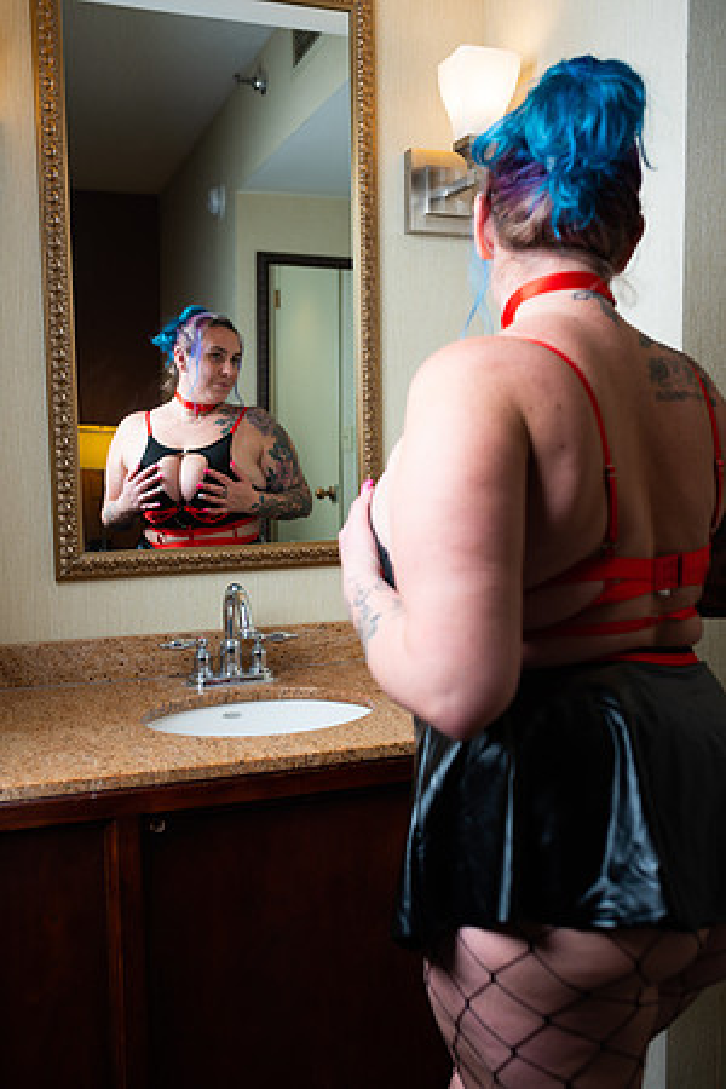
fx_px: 1059
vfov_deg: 54.4
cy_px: 544
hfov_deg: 37.9
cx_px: 363
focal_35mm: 35
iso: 125
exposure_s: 1/500
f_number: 4
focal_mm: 35
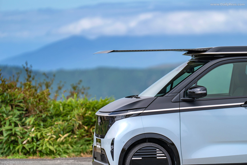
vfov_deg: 6.9
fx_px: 1372
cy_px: 82
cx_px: 124
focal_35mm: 200
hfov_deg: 10.3
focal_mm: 200
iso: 100
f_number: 2.8
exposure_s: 1/2500
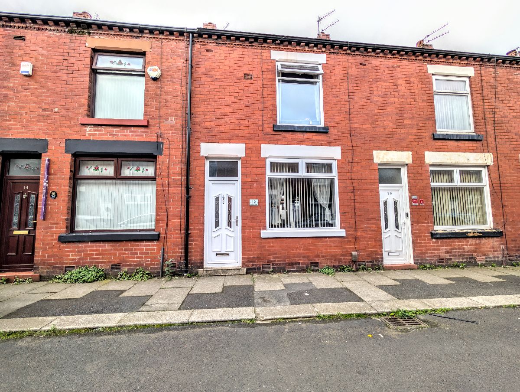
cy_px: 196
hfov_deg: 110.4
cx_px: 260
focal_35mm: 12
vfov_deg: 94.7
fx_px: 181
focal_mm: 2.02
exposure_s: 1/2041
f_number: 1.7
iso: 55
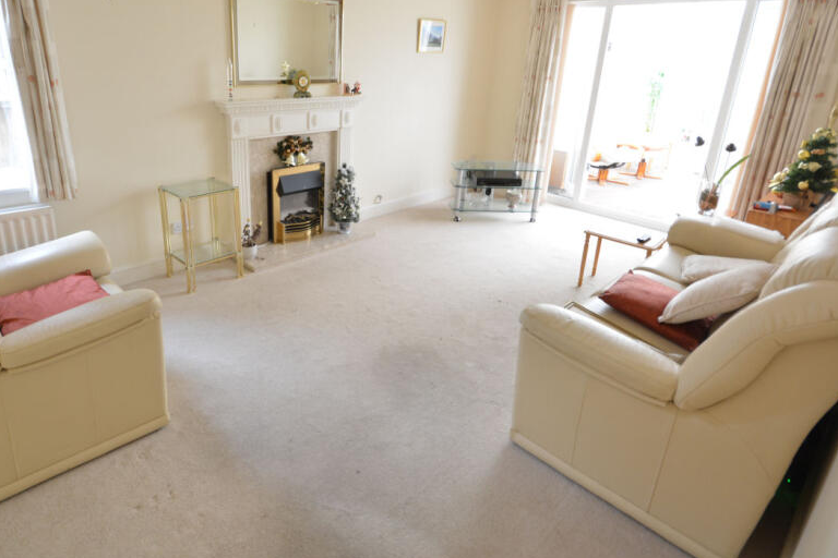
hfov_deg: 83.4
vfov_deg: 61.2
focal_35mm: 20
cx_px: 355
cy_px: 211
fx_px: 466
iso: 400
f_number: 8
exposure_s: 1/2.5
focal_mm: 10
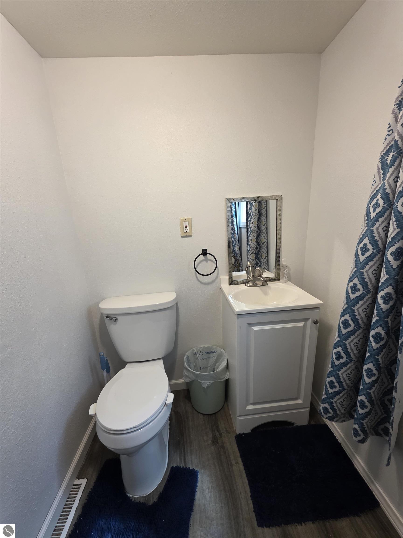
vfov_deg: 106.2
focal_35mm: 13
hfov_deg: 89.9
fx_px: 202
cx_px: 202
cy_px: 269
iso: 200
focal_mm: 2.2
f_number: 1.9
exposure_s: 1/60
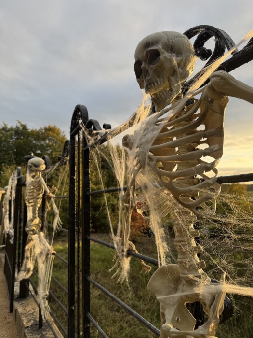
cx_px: 126
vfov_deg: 71.6
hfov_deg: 56.8
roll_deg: -2.2
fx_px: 234
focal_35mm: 24
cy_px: 169
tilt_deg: +3.1
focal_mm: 6.76
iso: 80
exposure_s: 1/522
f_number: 1.78
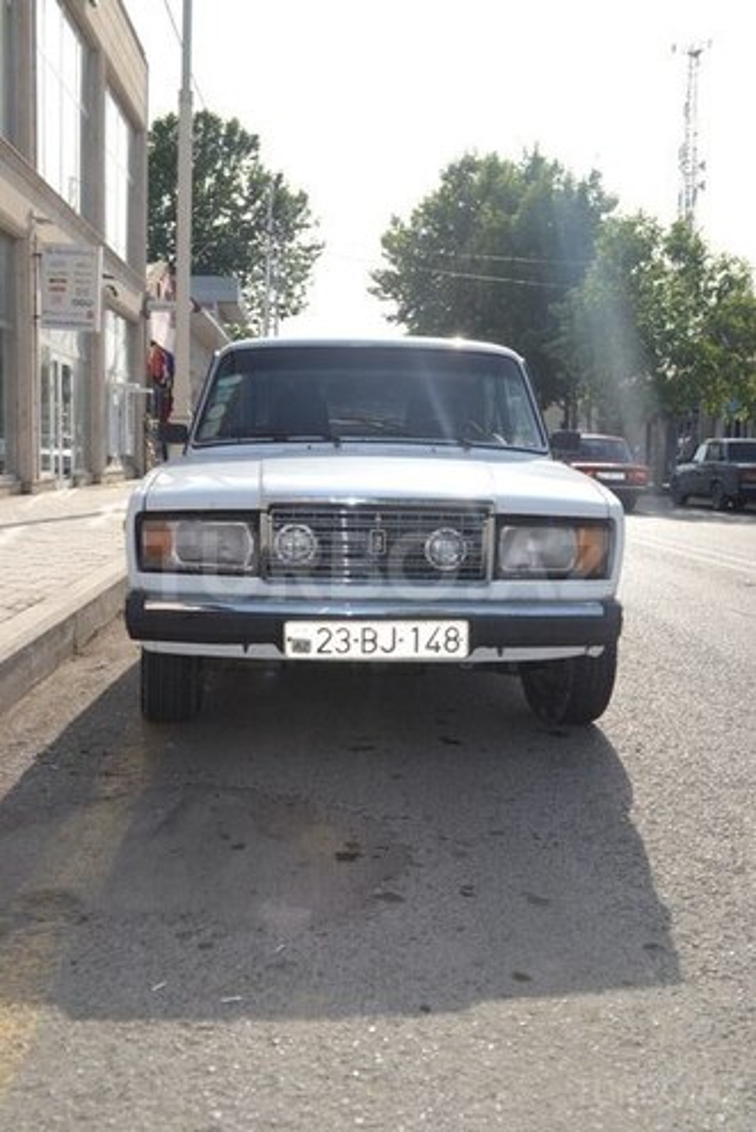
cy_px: 566
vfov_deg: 57.2
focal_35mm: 33
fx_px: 1039
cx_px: 378
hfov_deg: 40.0
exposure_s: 1/200
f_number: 9
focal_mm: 22
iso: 100
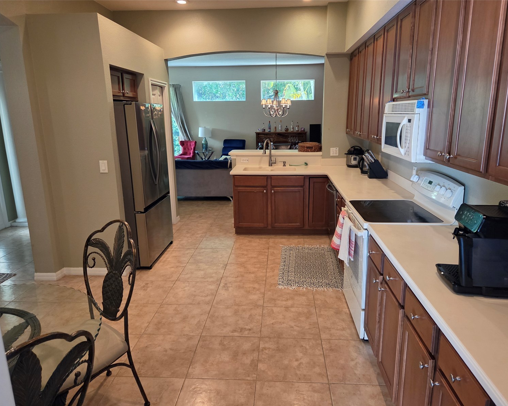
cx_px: 261
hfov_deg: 70.3
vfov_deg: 58.8
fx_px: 361
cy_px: 203
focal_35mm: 24
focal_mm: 5.4
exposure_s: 1/120
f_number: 1.8
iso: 500
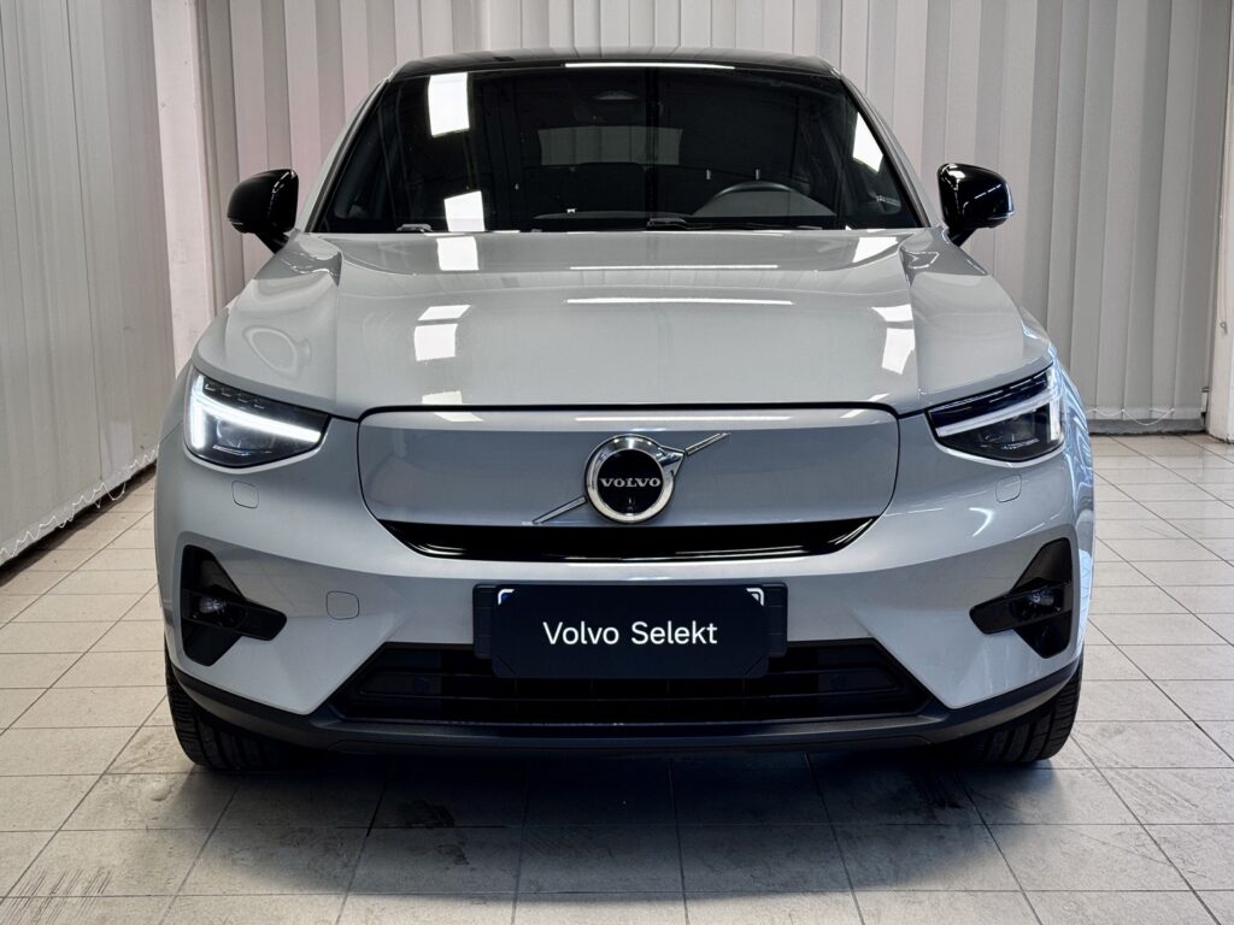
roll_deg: +0.4
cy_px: 462
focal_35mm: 48
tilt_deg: -10.8
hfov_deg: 39.7
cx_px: 617
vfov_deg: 30.3
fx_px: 1711
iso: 100
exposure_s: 1/102
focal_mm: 6.76
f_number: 1.78
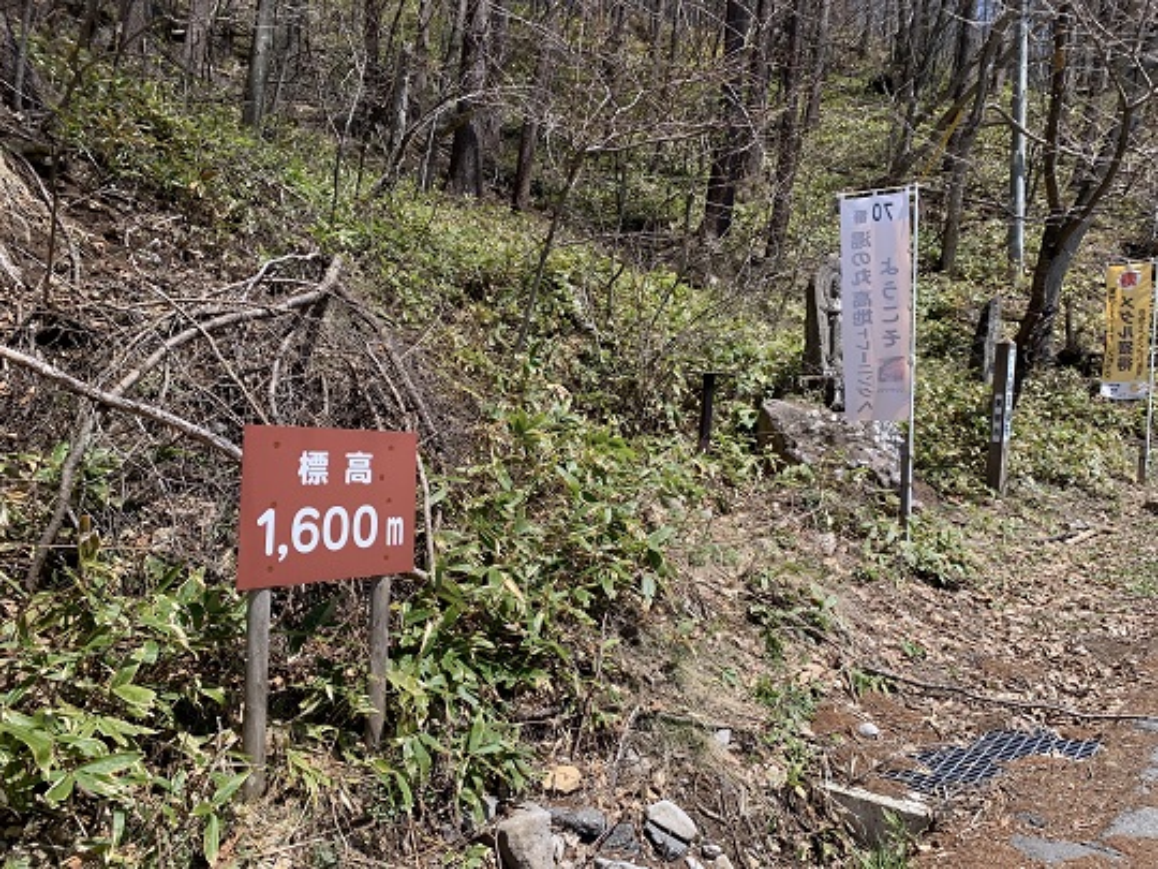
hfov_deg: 67.3
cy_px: 434
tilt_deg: -1.4
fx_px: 870
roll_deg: -1.7
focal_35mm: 26
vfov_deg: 53.1
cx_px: 579
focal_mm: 4.25
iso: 25
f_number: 1.8
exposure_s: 1/1220
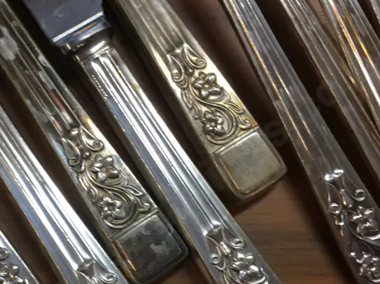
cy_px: 257
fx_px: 593
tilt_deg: -81.9
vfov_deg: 26.1
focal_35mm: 54
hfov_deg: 35.0
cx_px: 110
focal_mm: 4.15
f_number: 2.2
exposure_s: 1/33
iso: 25
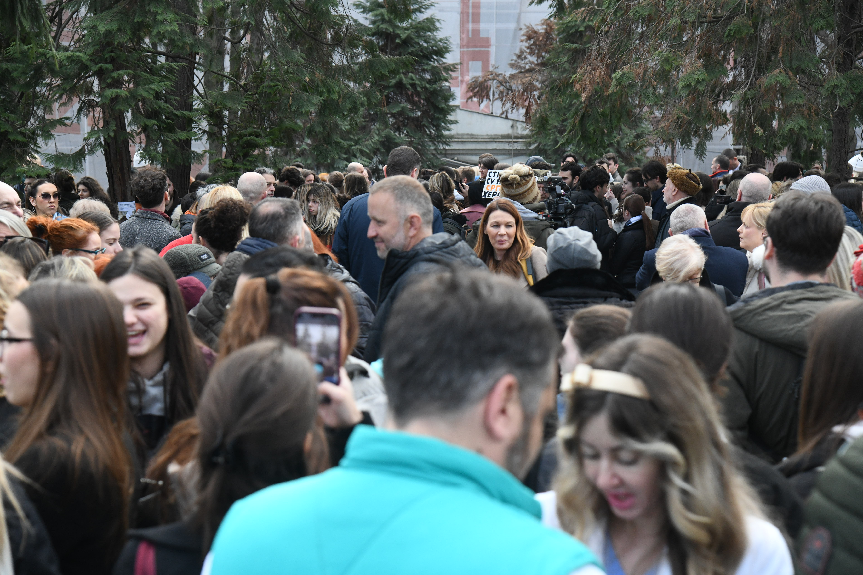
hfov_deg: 27.0
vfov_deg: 18.2
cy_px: 288
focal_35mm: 75
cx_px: 432
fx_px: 1798
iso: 2000
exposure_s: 1/640
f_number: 5.6
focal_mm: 75
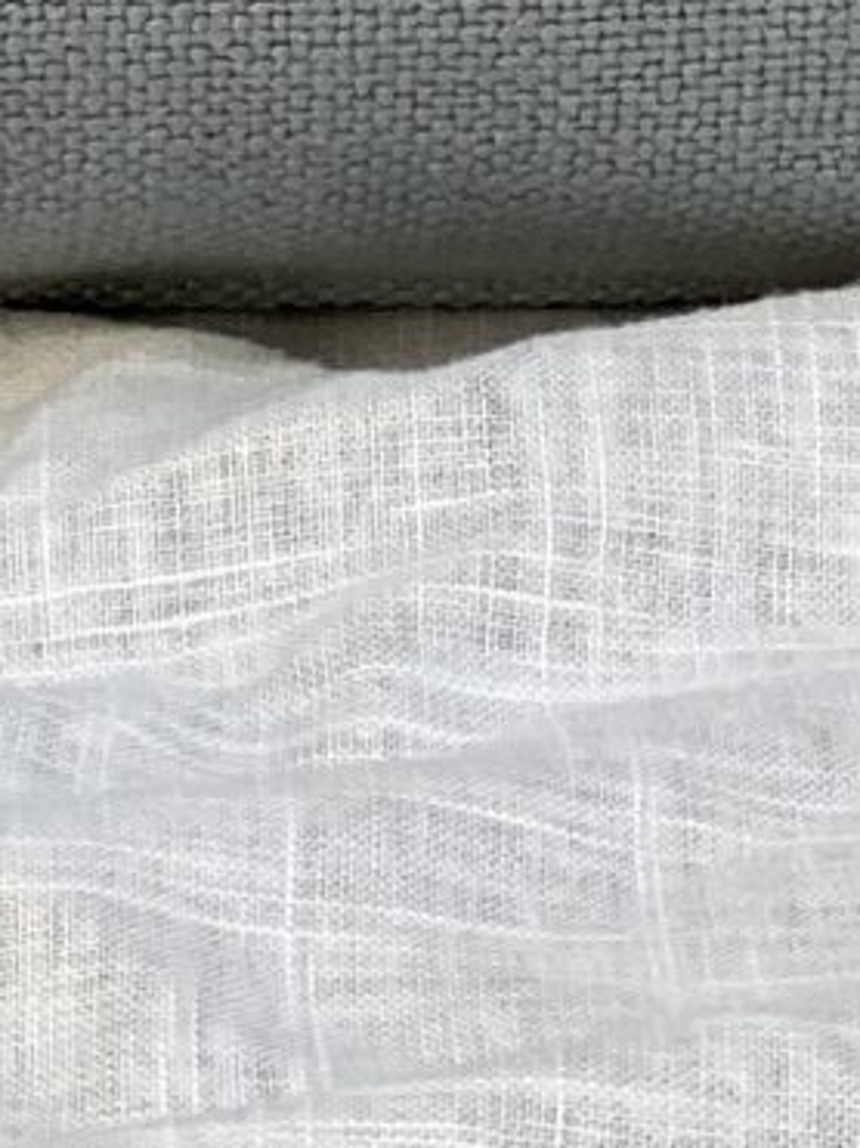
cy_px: -1801
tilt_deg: -12.2
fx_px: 11899
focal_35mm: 359
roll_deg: +1.3
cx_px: -498
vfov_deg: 5.3
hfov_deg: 4.1
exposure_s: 1/457
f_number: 2
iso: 20
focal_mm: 6
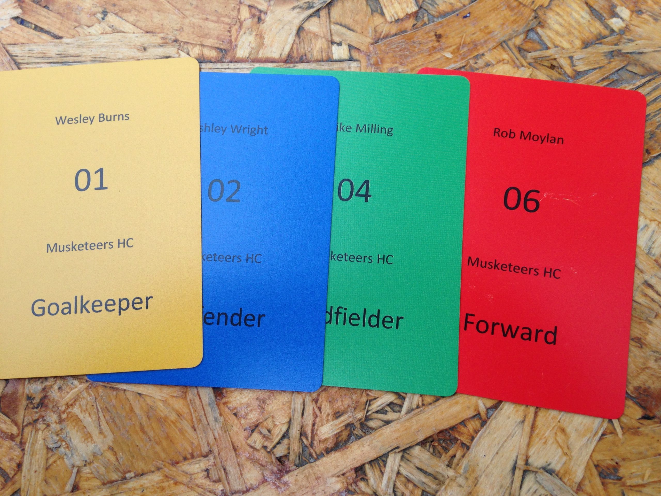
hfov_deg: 55.4
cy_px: 248
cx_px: 330
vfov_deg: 42.9
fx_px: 630
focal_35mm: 33
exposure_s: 1/120
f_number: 2.4
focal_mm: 4.12
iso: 50
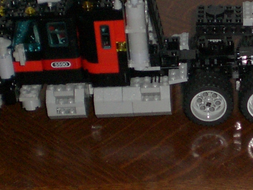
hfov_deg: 14.3
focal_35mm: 134
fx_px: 979
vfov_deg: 11.1
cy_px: 89
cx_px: 302
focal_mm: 6.3
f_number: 3.1
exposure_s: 1/60
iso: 200
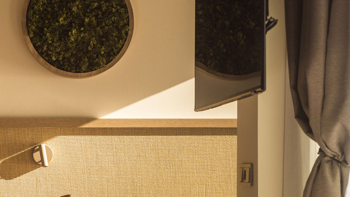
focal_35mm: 120
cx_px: 197
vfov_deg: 10.0
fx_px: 1115
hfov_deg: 17.8
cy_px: 229
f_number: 2.8
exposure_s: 1/2000
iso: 100
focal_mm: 31.3
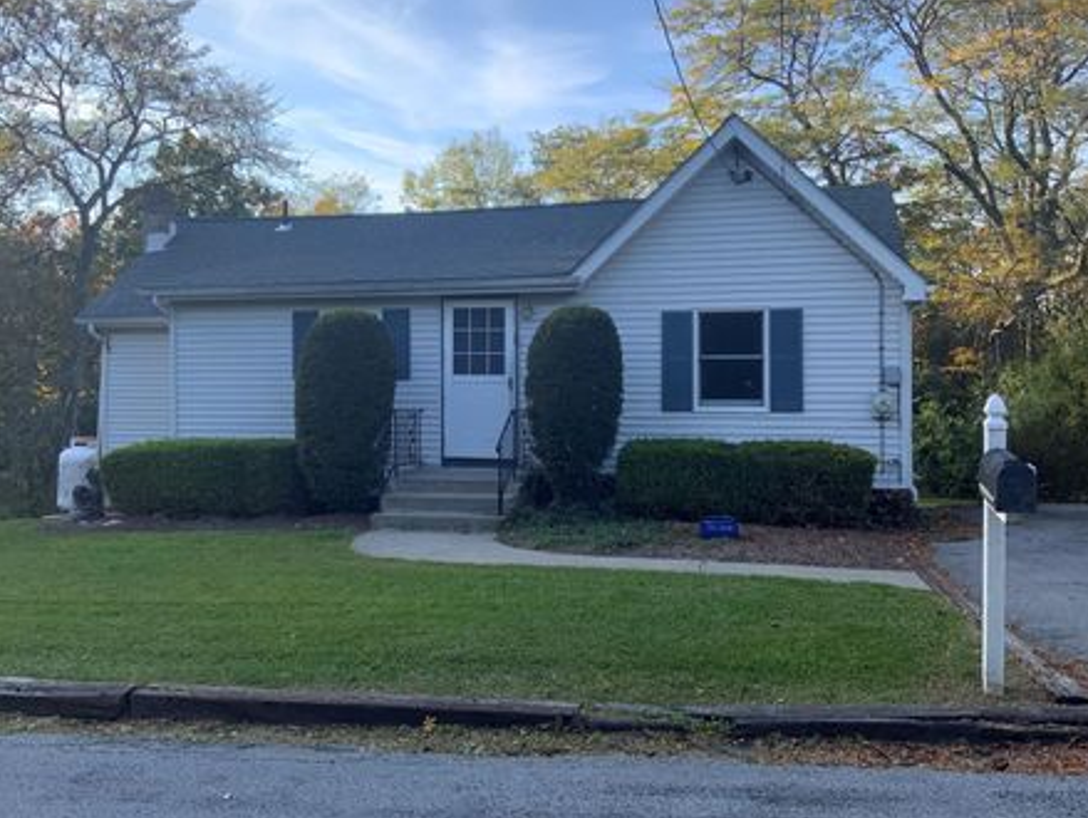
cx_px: 498
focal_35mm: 33
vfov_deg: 43.0
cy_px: 376
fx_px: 1038
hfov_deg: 55.2
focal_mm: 3
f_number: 1.8
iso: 16
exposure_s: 1/551
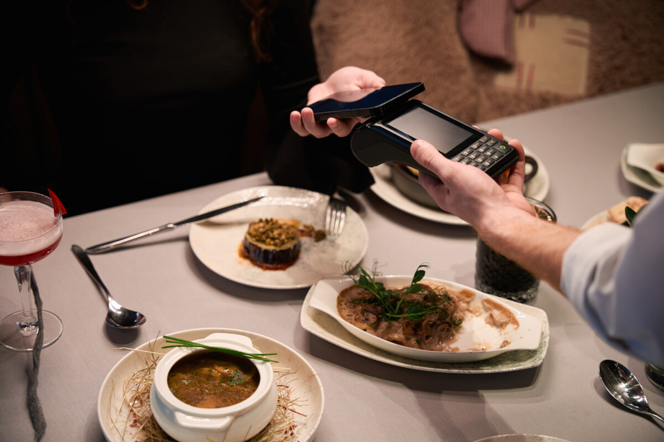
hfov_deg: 32.4
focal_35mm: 62
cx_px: 332
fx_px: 1143
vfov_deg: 21.9
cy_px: 221
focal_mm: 62
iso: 1000
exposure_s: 1/250
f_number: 2.8
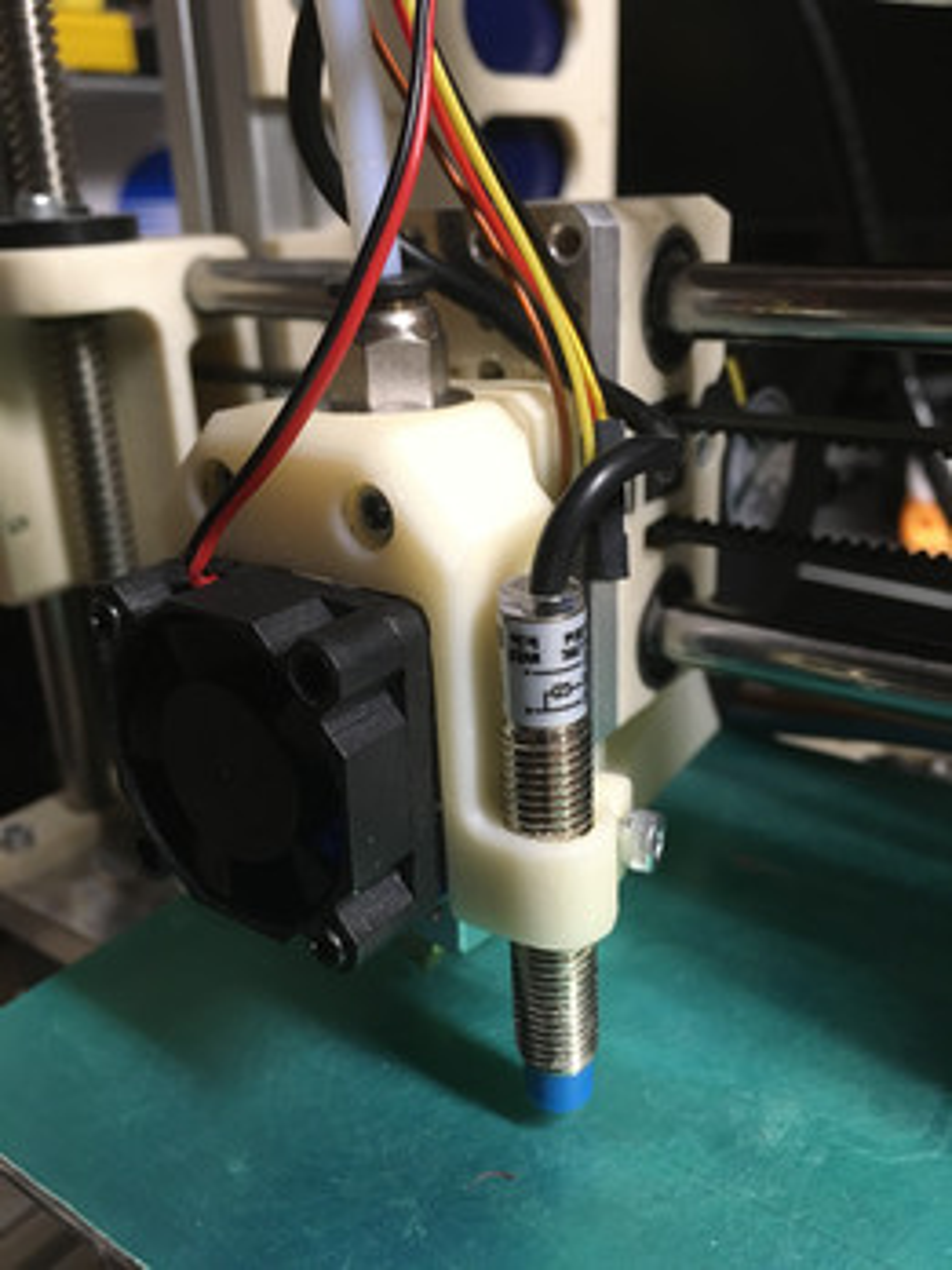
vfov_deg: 61.7
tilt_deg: -22.0
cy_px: 635
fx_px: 1063
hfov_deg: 48.2
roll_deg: +3.3
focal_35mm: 29
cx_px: 476
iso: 250
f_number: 2.2
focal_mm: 4.15
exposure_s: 1/33
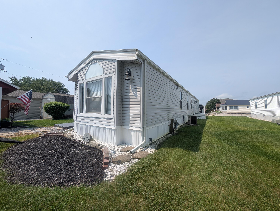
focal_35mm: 12
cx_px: 140
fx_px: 97
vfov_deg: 94.6
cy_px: 106
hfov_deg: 110.5
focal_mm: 2.23
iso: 42
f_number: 1.95
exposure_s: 1/1692
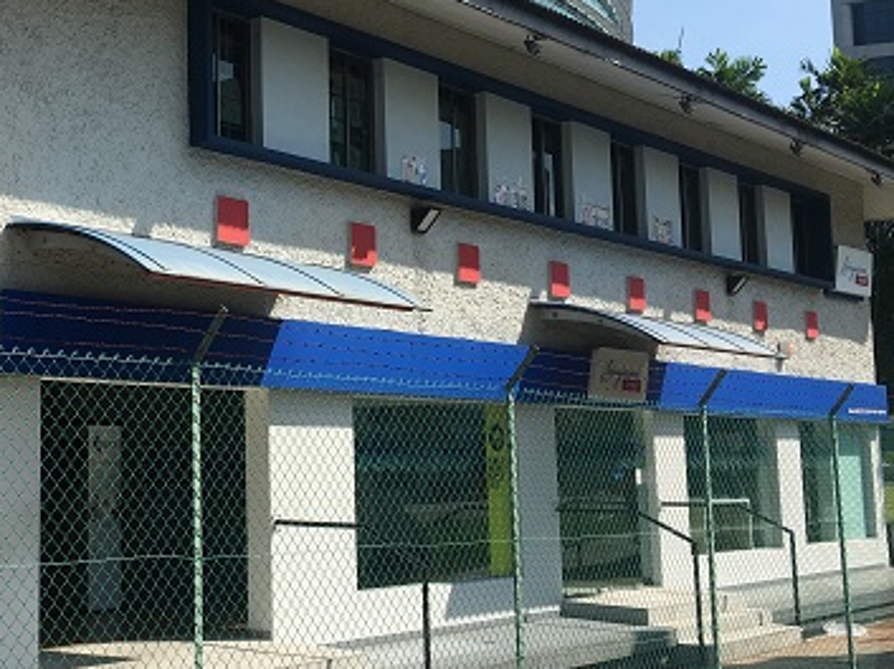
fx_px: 1367
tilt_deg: +9.6
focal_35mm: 53
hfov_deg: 35.1
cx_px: 181
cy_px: 290
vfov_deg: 27.5
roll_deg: -0.8
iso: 25
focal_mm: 4.15
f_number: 2.2
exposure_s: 1/1538
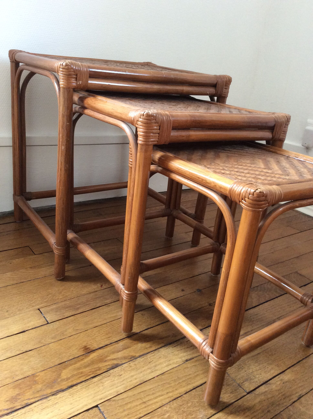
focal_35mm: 32
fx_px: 387
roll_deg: -5.8
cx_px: 156
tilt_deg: -19.5
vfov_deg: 56.9
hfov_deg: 44.1
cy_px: 210
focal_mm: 3.3
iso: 125
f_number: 2.4
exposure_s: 1/25
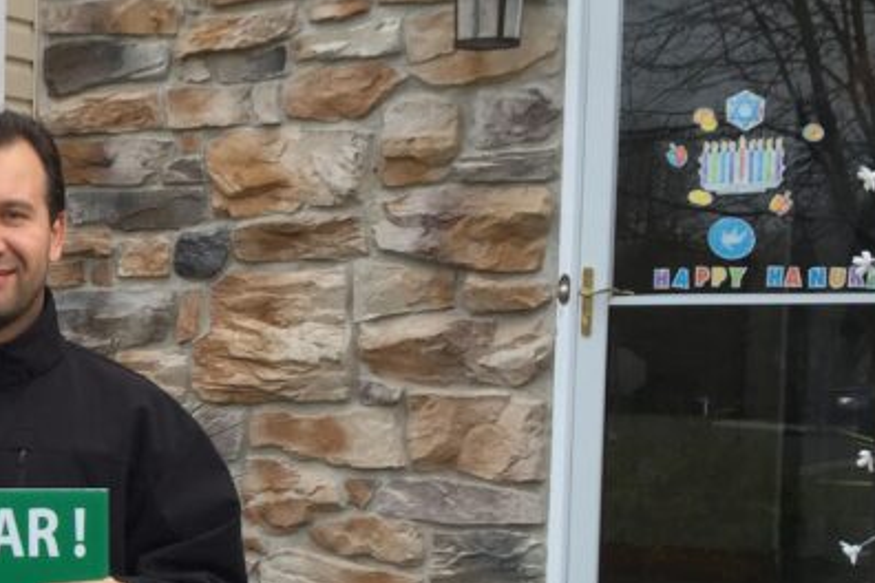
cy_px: 492
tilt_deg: -2.9
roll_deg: -0.4
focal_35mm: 78
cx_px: -197
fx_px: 1896
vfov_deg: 17.3
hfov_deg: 23.6
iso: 32
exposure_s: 1/154
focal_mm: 4.15
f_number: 2.2
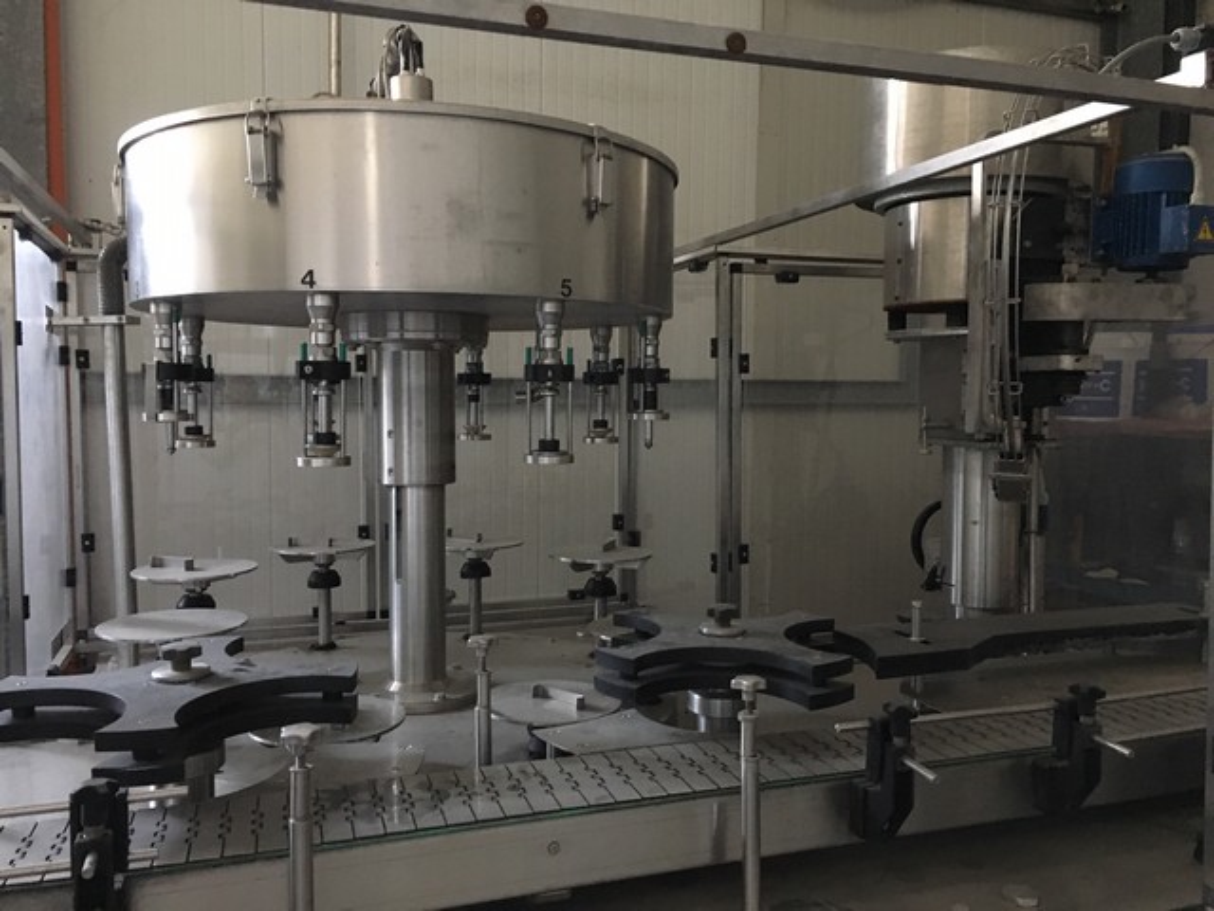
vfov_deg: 48.2
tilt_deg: -6.1
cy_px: 456
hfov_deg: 61.7
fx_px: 1017
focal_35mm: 29
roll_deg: +0.0
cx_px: 607
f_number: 2.2
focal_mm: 4.15
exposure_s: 1/17
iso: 400
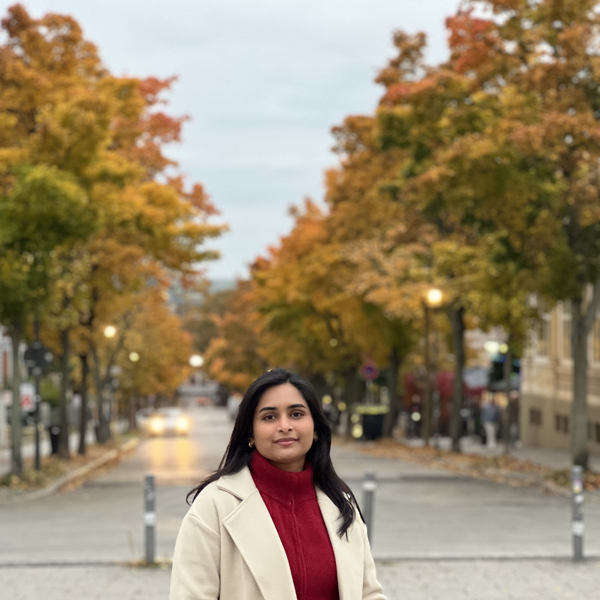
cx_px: 297
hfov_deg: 18.9
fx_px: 1804
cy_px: 394
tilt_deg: -2.2
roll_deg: +0.8
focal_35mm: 92
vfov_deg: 18.8
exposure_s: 1/25
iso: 320
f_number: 2.8
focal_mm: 9
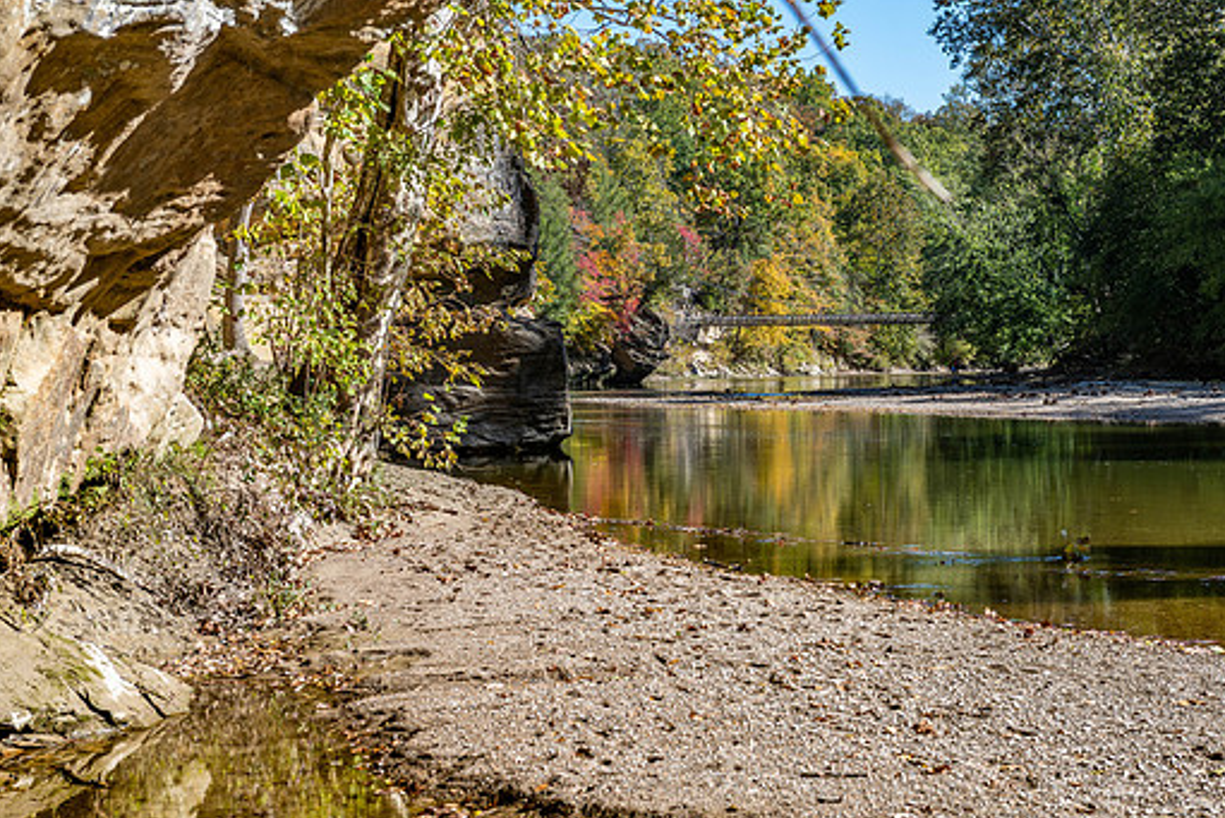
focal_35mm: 81
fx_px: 2757
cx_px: 674
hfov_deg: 25.0
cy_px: 450
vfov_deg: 16.9
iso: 125
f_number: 8
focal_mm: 70
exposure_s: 1/160
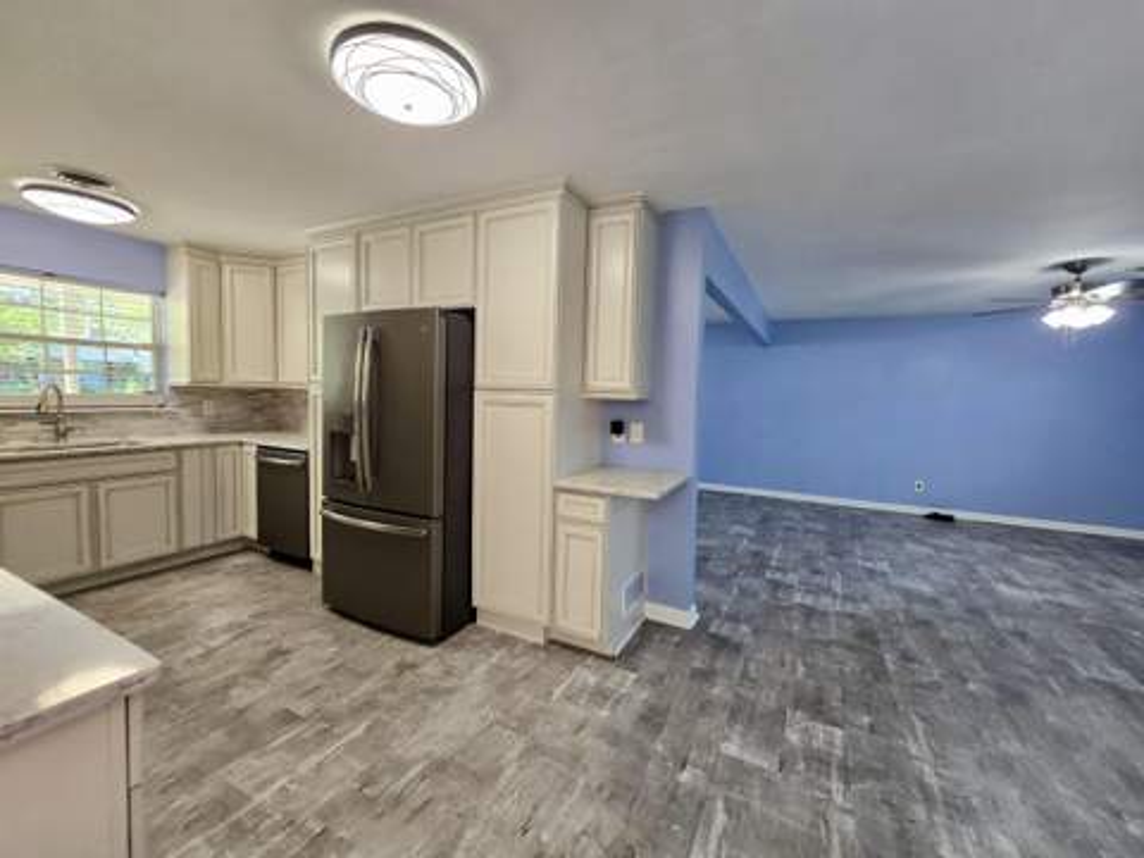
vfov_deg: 89.9
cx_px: 572
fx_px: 430
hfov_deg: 106.2
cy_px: 429
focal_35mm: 13
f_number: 2.2
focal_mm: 2.2
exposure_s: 1/60
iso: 125
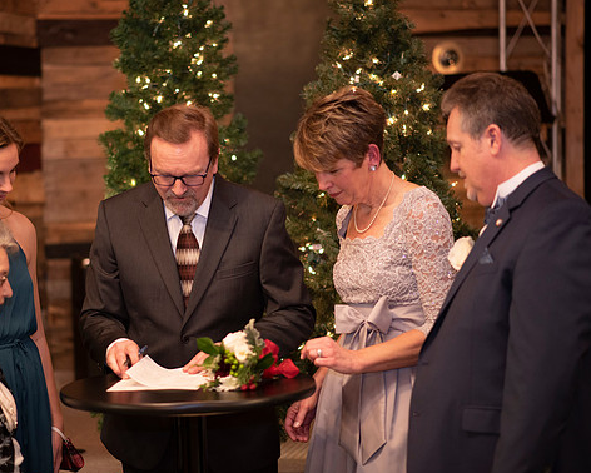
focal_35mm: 98
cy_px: 241
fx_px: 1715
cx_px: 230
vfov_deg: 15.7
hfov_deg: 19.5
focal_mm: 85
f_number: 1.8
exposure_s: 1/160
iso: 1000
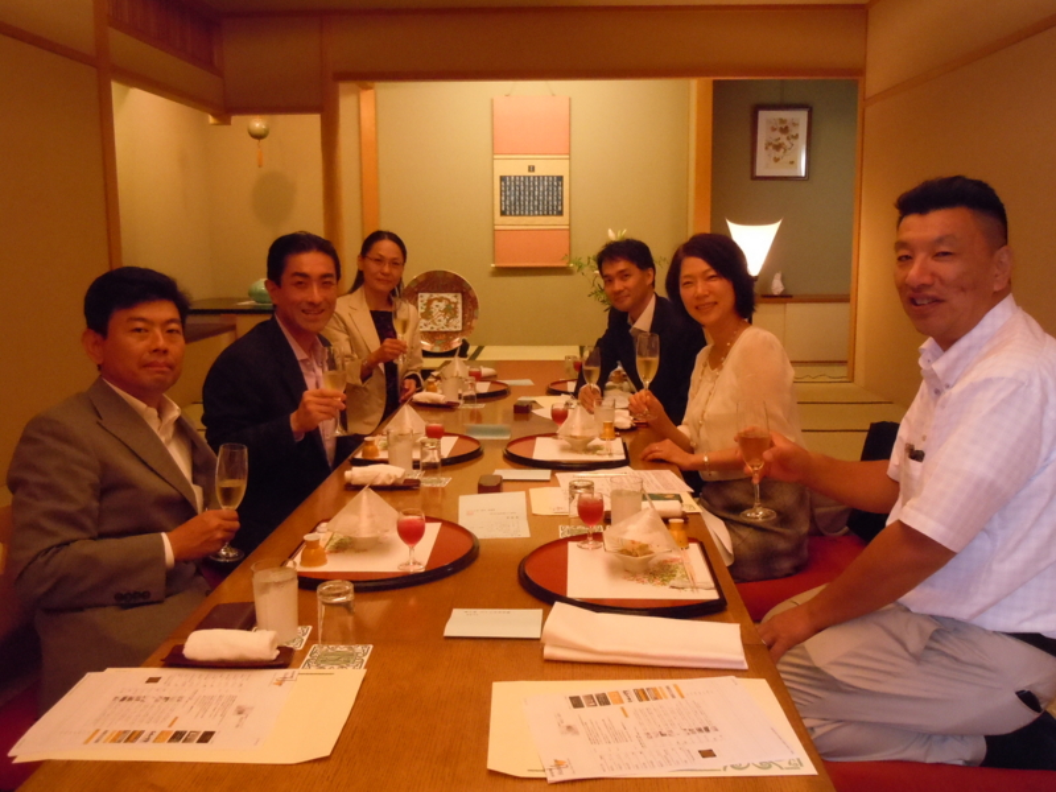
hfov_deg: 55.4
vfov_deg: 42.9
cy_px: 396
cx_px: 528
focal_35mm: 33
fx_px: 1007
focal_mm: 5.9
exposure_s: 1/30
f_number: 4
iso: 800
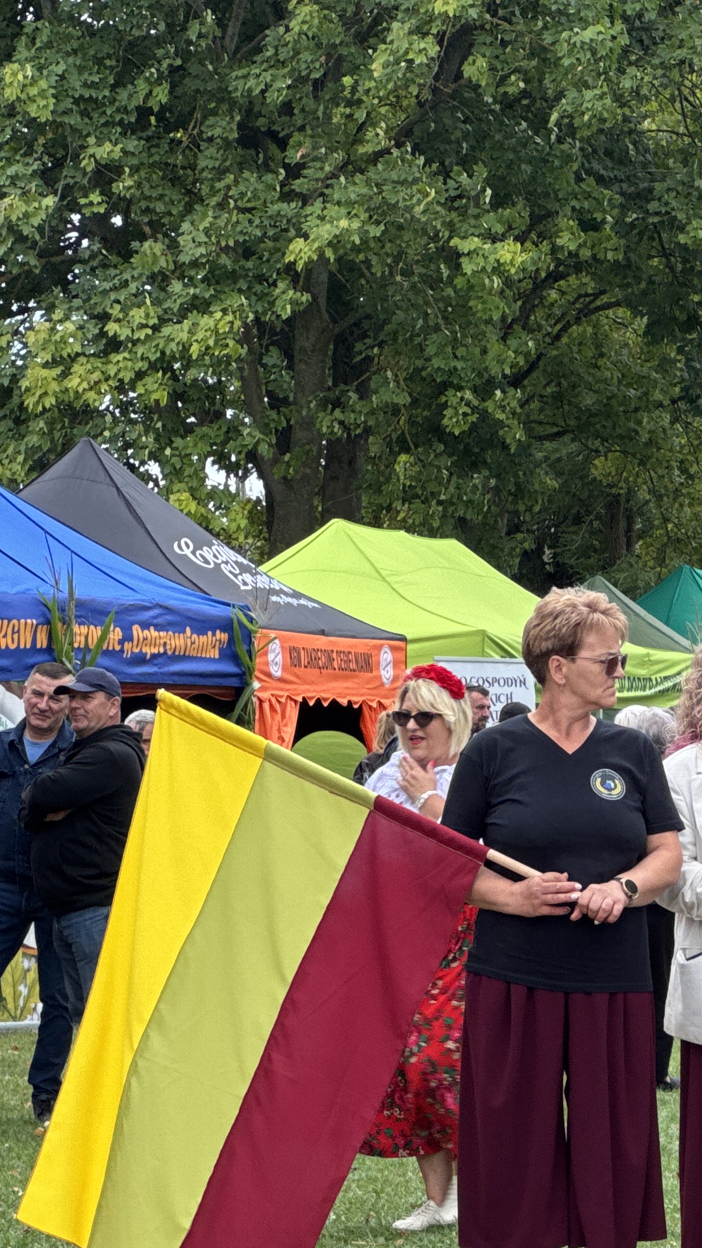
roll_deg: +0.5
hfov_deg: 6.8
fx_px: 5825
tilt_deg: +0.6
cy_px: 797
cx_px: 1142
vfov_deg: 12.2
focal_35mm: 176
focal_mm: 9
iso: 25
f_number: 2.8
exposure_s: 1/117
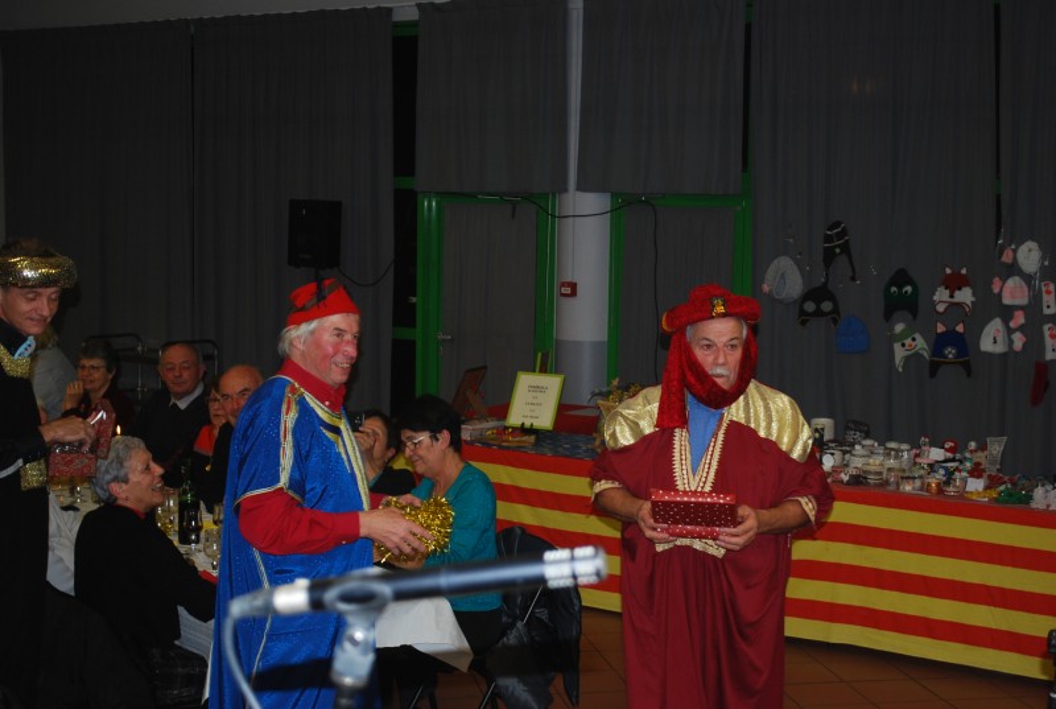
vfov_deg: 25.2
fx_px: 1587
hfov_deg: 36.8
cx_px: 528
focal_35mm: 54
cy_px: 354
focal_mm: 36
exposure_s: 1/60
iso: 360
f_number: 5.3
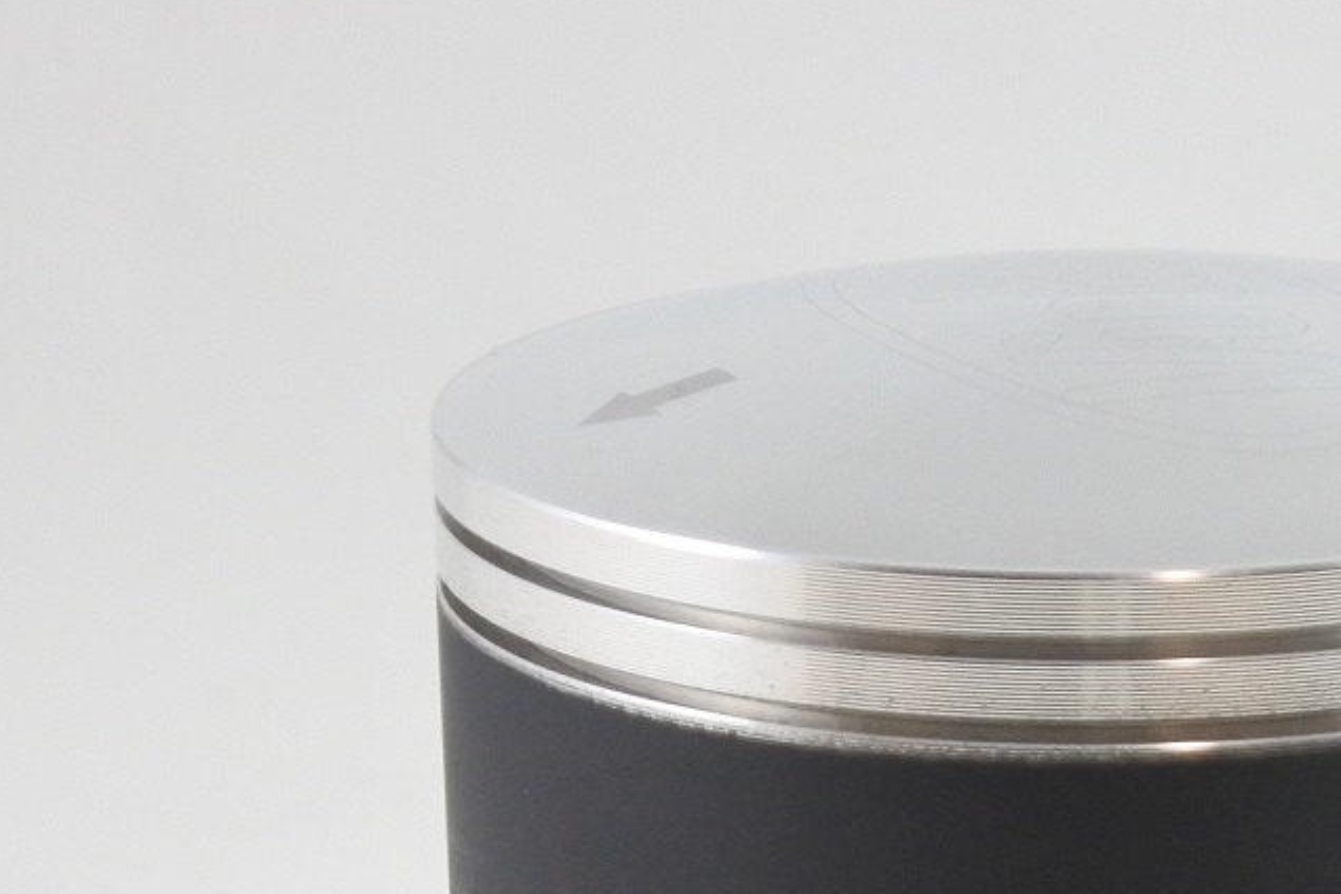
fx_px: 5960
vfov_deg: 8.5
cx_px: 1099
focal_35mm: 160
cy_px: 1147
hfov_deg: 12.8
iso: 720
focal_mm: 21
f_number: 4.8
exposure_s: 1/125
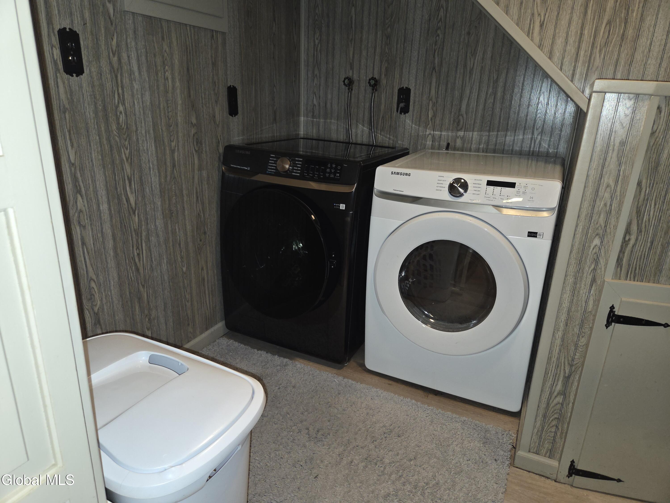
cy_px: 252
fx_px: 445
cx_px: 335
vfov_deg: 58.9
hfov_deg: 73.9
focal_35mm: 23
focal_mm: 5.4
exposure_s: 1/19.8
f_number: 1.8
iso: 125
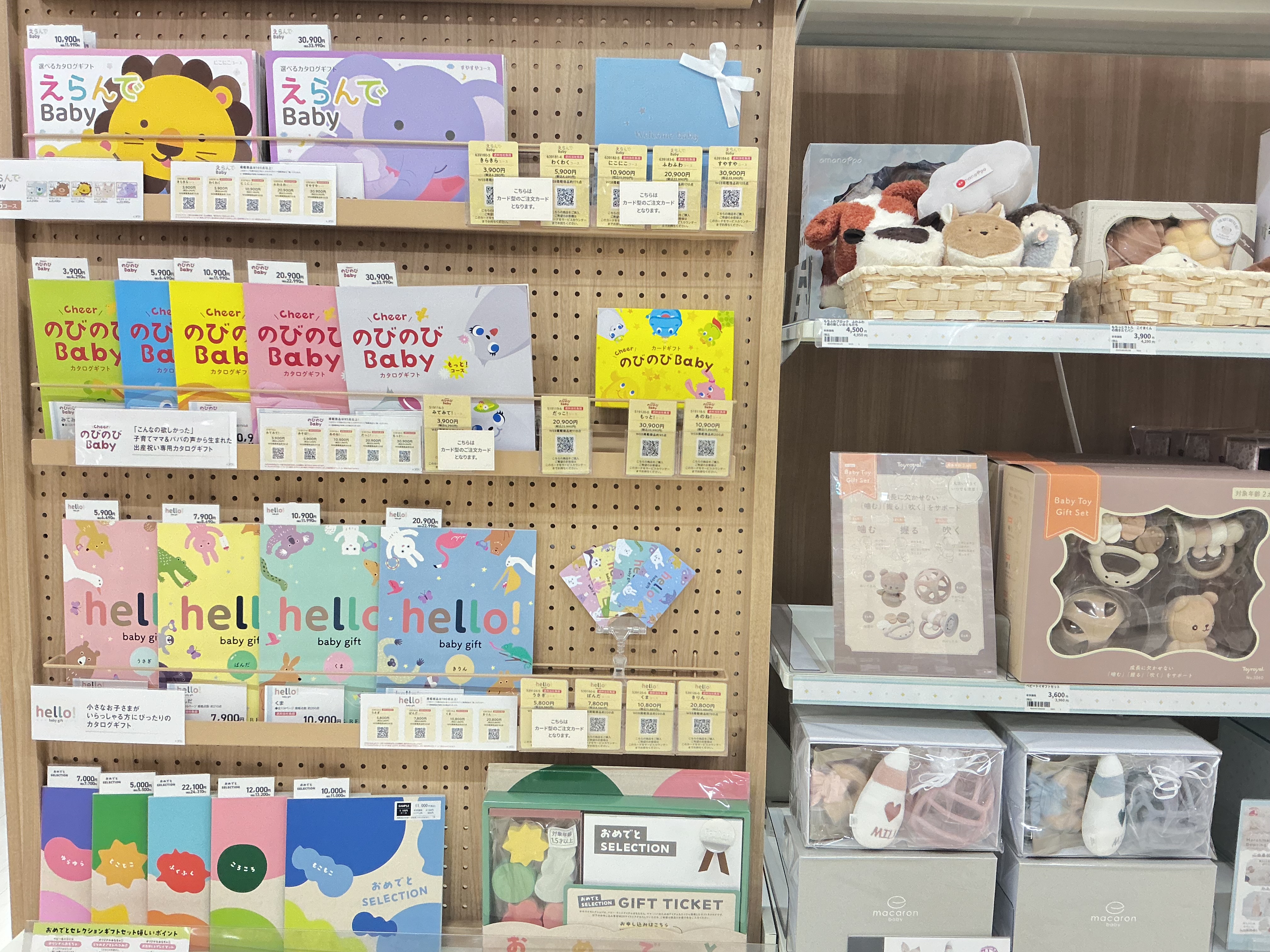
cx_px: 635
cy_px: 476
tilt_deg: -7.8
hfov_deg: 61.7
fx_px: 1064
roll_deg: -1.1
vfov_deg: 48.2
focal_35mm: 29
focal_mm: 3
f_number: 1.8
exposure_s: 1/60
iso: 250
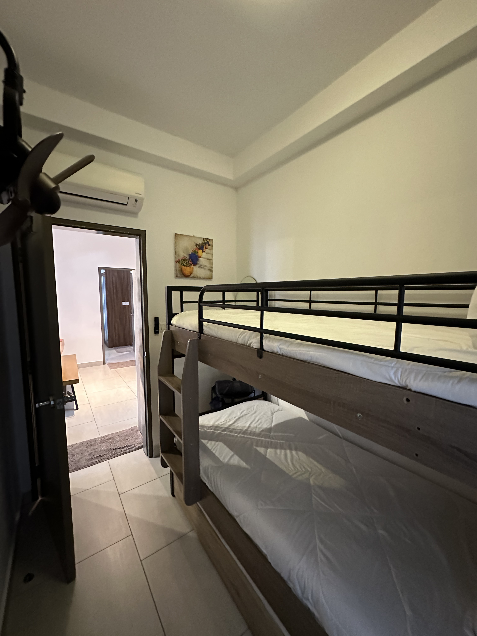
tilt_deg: -5.3
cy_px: 318
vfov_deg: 102.1
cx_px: 238
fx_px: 257
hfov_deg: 85.7
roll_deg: -0.5
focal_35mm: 14
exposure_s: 1/50
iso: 1000
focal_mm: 2.22
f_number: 2.2
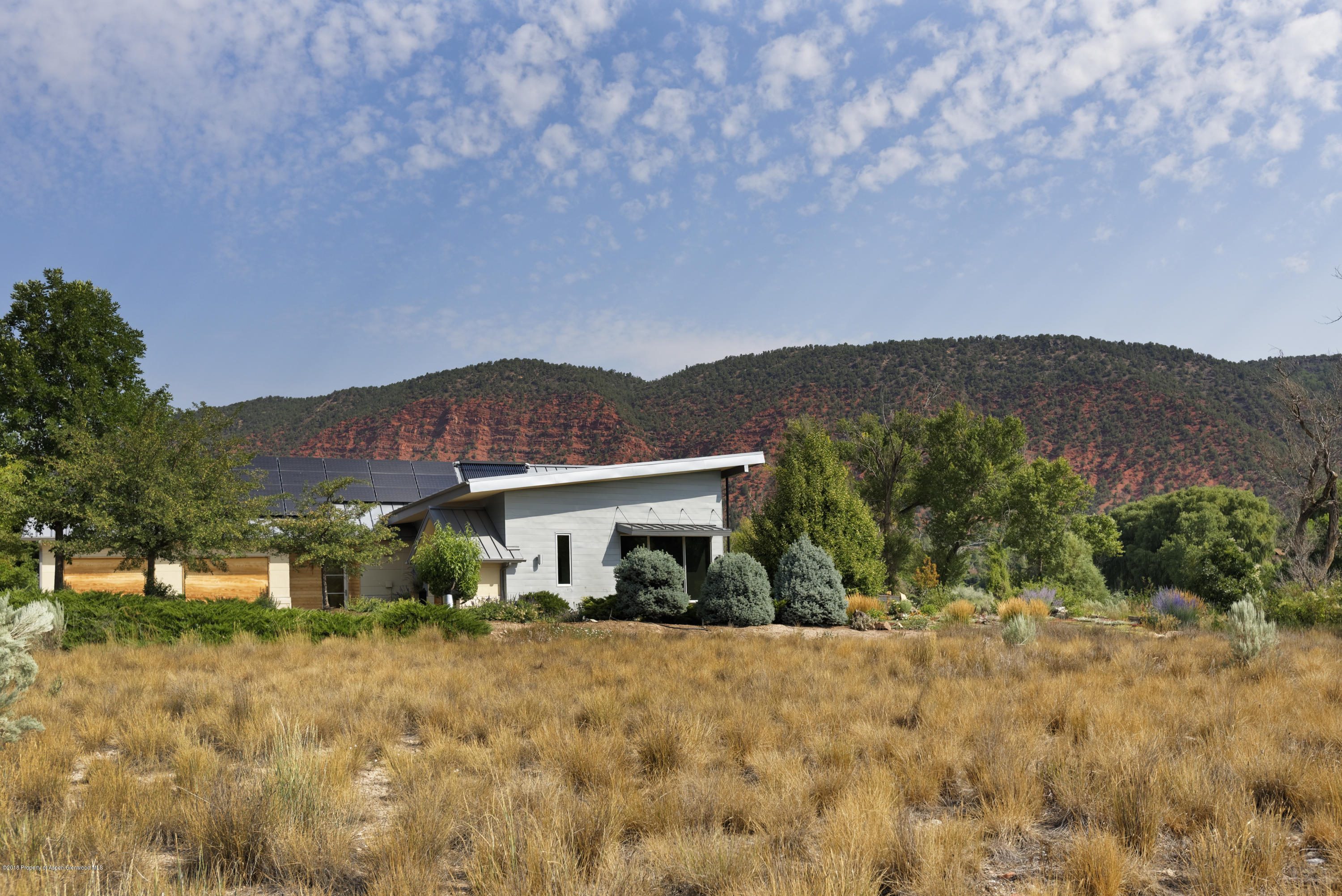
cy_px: 448
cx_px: 671
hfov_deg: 61.9
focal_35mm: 30
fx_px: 1119
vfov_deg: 43.6
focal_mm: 30
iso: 125
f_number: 7.1
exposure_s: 1/640
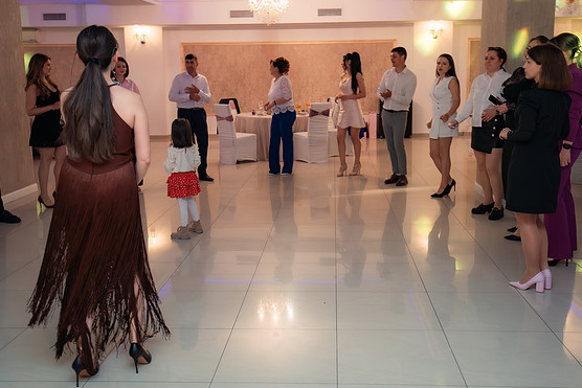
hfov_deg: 50.7
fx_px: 614
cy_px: 172
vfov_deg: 35.0
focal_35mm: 38
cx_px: 302
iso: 1600
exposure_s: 1/200
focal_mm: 30
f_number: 2.8
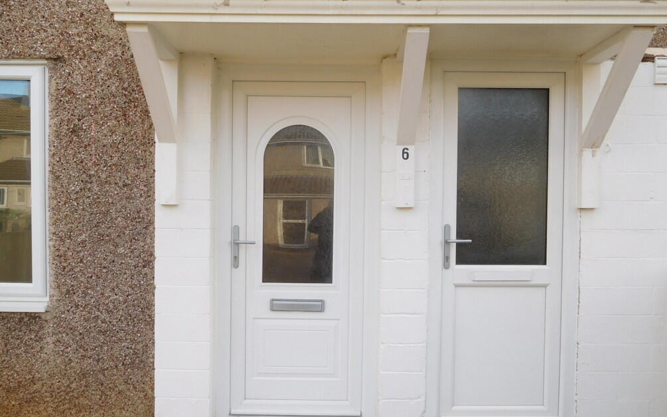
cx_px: 329
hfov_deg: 68.4
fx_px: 491
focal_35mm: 27
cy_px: 222
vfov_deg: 46.0
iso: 125
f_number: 3.4
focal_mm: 4.5
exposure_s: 1/200
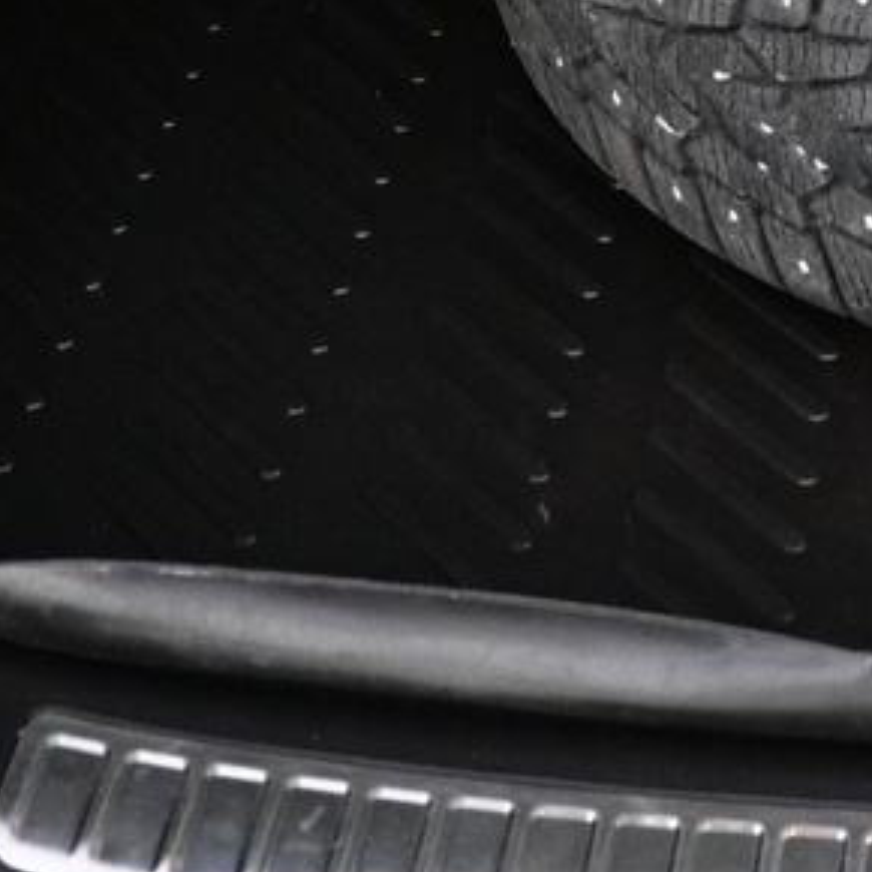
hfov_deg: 14.3
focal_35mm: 114
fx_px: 3249
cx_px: 1296
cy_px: -451
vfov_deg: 14.3
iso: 1600
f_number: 3.5
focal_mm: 16
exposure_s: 1/30
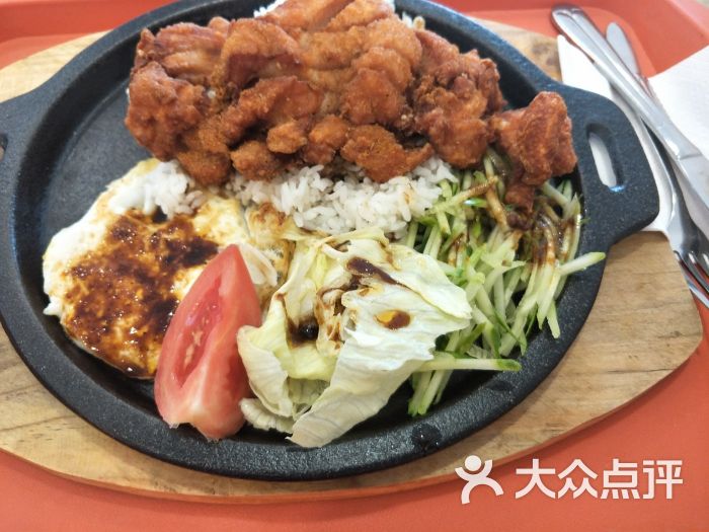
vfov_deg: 56.8
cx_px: 354
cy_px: 266
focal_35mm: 24
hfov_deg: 71.6
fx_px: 492
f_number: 1.7
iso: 183
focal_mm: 4.1
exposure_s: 1/33
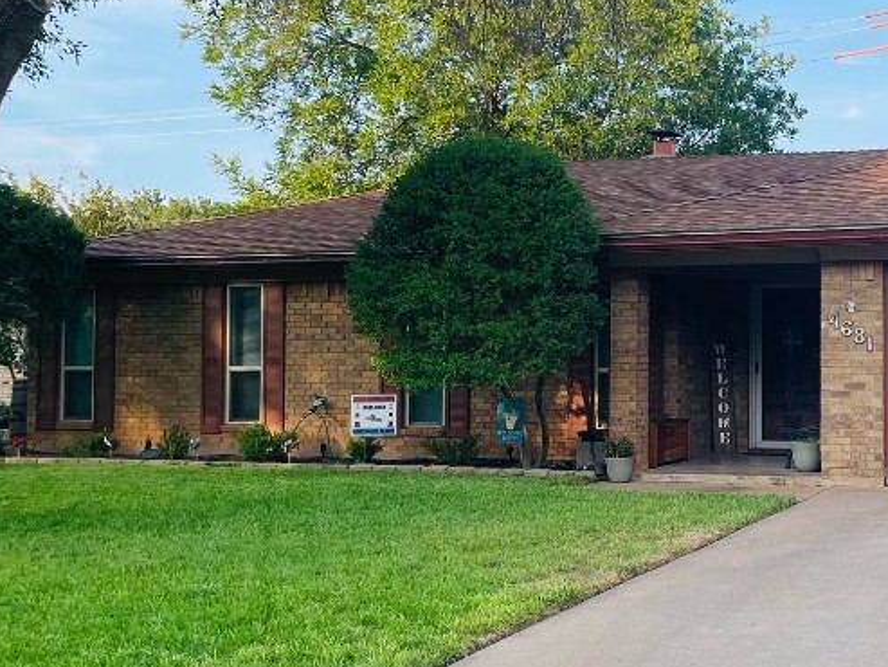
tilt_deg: +1.7
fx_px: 1386
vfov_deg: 27.0
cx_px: 762
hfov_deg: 34.0
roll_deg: -0.2
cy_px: 334
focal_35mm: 54
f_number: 1.6
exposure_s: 1/1383
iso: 50
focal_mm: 4.2
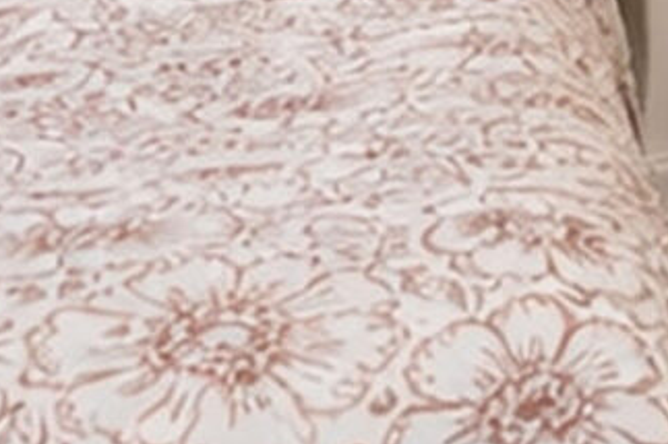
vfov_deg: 9.2
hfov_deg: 13.5
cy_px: -680
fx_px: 2429
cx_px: 1313
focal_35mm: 131
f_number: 4
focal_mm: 16.5
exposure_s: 1/10
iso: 64
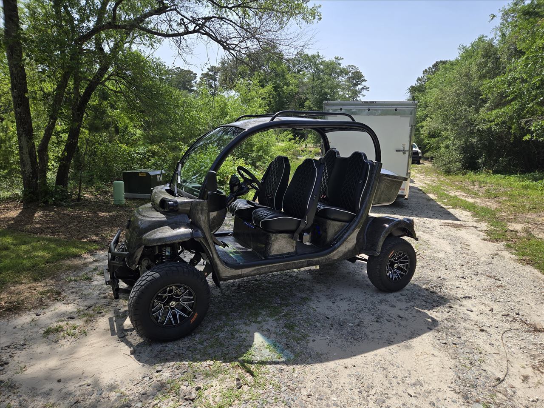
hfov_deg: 73.9
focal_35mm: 23
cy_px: 204
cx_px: 272
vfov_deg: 58.8
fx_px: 361
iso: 25
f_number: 1.8
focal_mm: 5.4
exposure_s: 1/1205
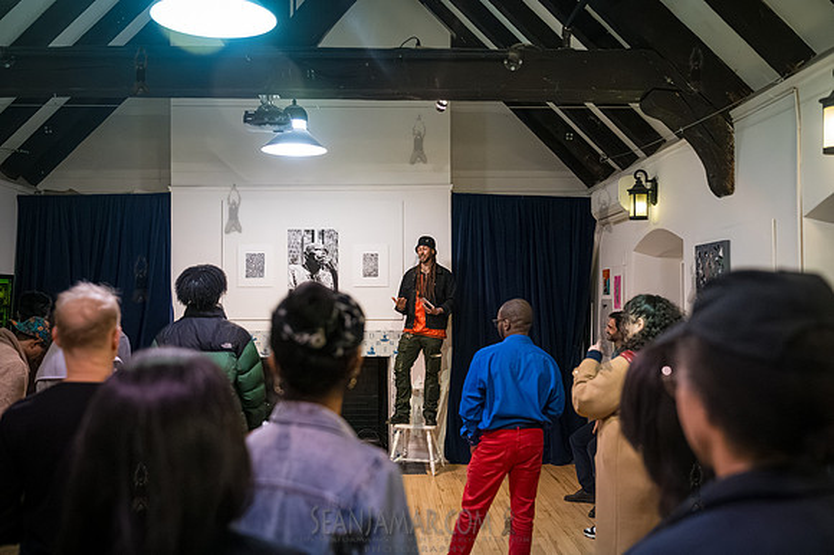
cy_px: 278
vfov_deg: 37.6
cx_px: 417
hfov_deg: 54.2
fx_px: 815
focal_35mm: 35
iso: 8000
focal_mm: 35
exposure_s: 1/500
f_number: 2.8
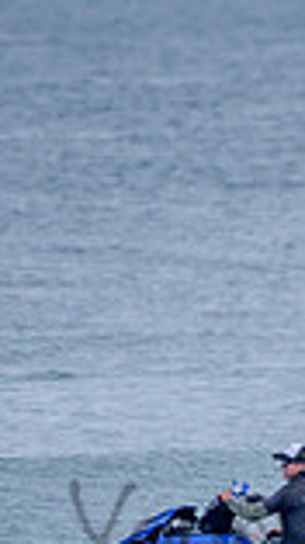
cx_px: 426
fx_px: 27867
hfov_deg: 0.6
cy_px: 504
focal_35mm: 1933
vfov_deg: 1.1
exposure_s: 1/2000
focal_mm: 500
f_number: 5.6
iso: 220
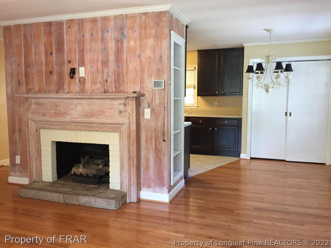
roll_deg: -0.2
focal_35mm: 29
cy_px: 124
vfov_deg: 48.2
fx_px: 277
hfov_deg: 61.7
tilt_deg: -6.0
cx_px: 166
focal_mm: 4.15
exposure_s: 1/30
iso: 125
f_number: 2.2
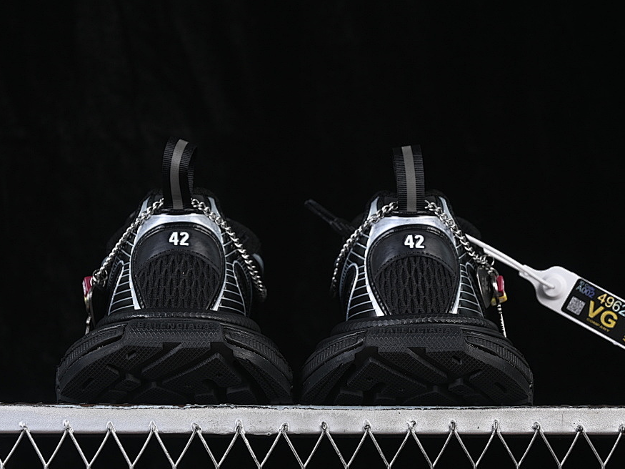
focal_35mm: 89
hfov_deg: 22.0
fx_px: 1607
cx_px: 296
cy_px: 245
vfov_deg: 16.6
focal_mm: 50
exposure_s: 1/60
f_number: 6.3
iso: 160
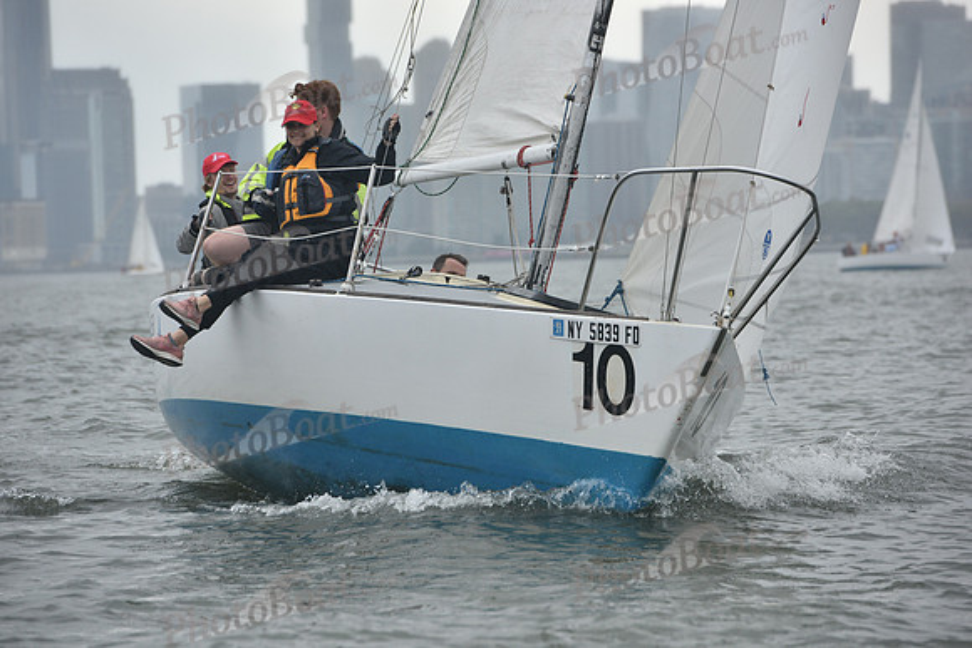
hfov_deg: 10.3
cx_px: 486
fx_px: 5401
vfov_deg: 6.9
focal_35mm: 200
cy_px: 324
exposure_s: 1/800
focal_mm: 200
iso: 400
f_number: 7.1
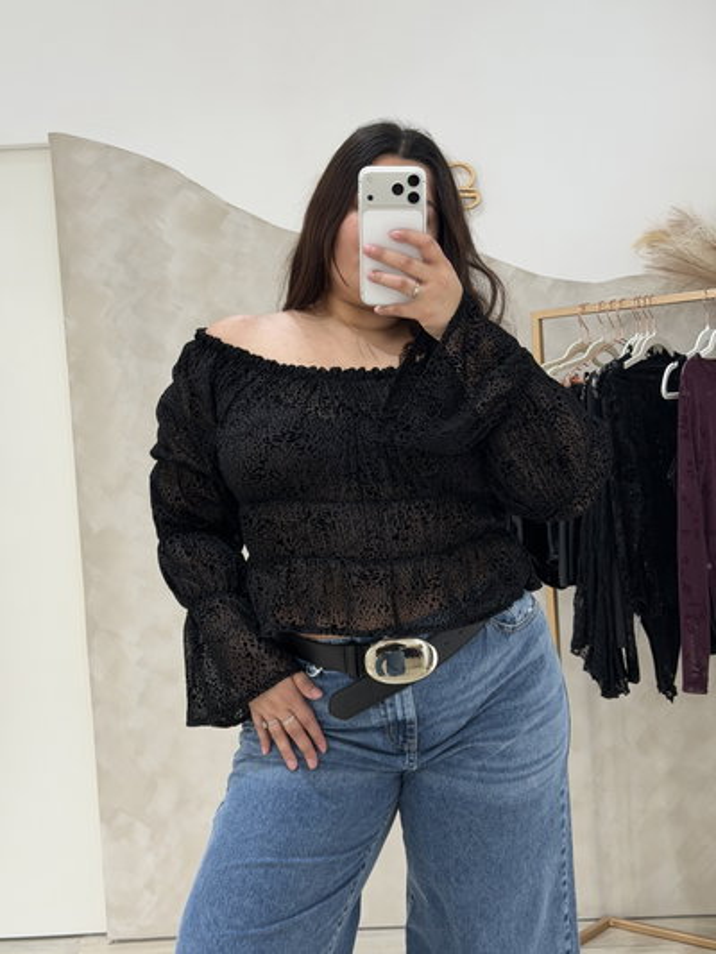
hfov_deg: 30.3
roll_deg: +4.5
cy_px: 477
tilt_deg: -21.3
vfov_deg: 39.6
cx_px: 358
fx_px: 1323
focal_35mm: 48
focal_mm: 6.76
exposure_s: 1/50
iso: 64
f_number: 1.78
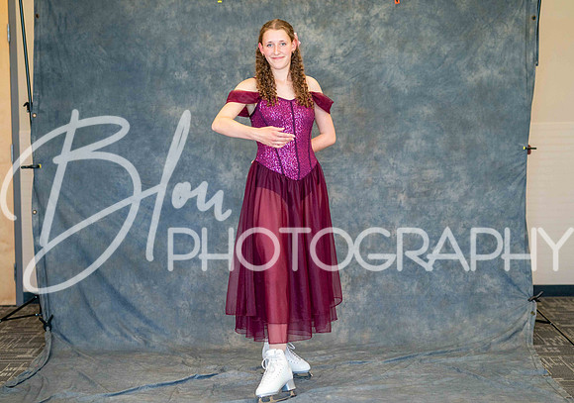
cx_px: 278
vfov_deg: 15.5
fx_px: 1482
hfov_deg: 21.9
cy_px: 197
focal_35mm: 91
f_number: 2
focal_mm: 85
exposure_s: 1/250
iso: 1600
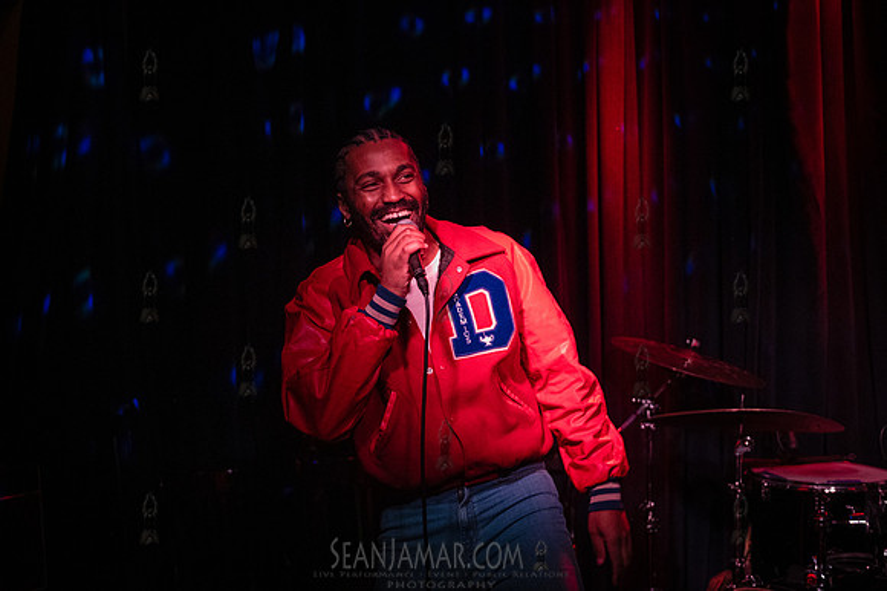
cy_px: 296
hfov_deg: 39.6
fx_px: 1231
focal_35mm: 50
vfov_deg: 27.0
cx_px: 444
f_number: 3.5
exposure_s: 1/320
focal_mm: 50
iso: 12800
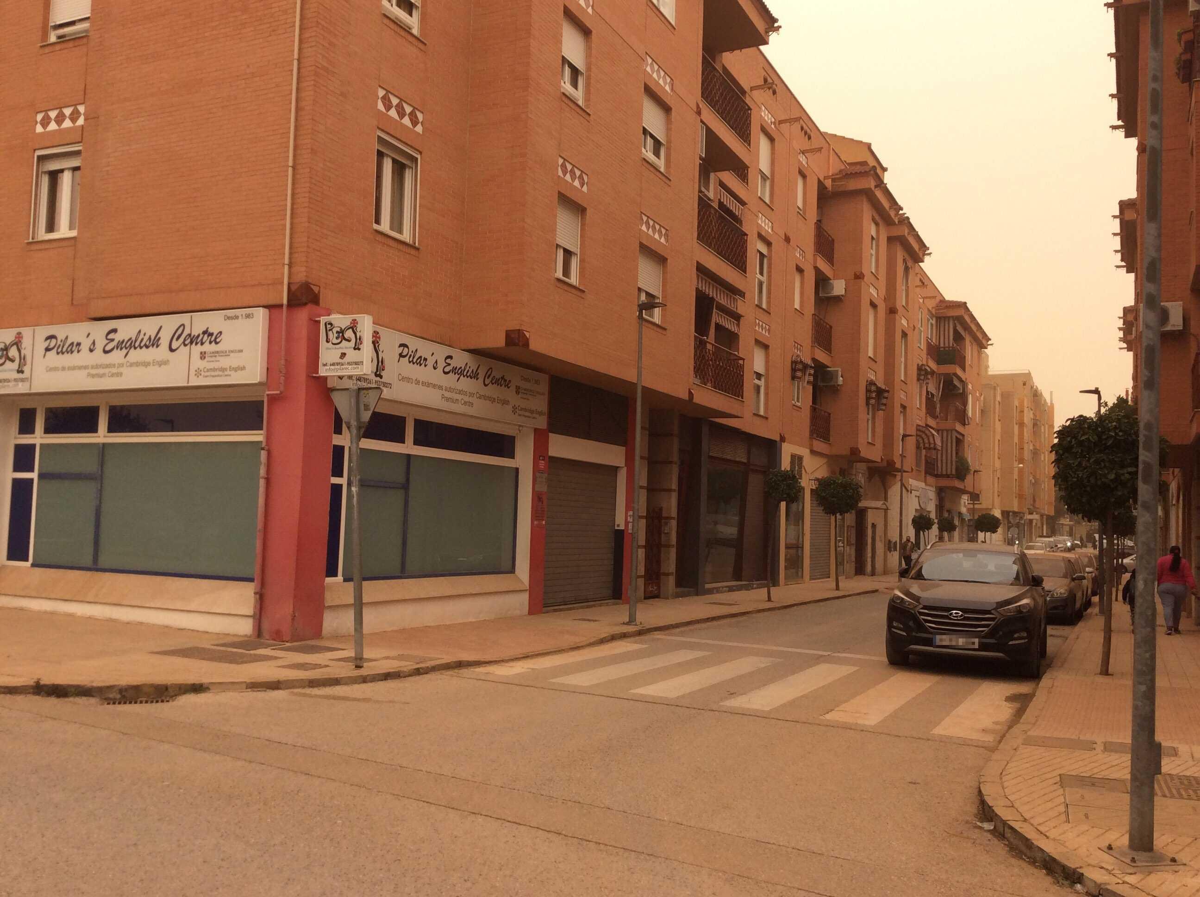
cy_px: 448
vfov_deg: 44.1
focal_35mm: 32
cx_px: 600
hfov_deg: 56.9
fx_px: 1108
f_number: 2.4
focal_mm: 3.3
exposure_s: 1/473
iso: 32
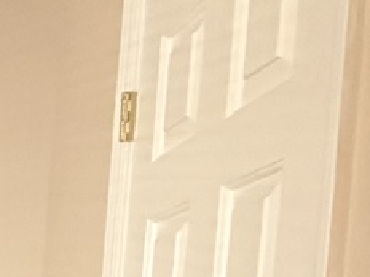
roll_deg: -1.9
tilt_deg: -3.2
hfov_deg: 12.5
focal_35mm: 87
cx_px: -665
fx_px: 930
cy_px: 422
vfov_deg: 15.6
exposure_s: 1/60
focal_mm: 2.22
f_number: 2.2
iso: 800
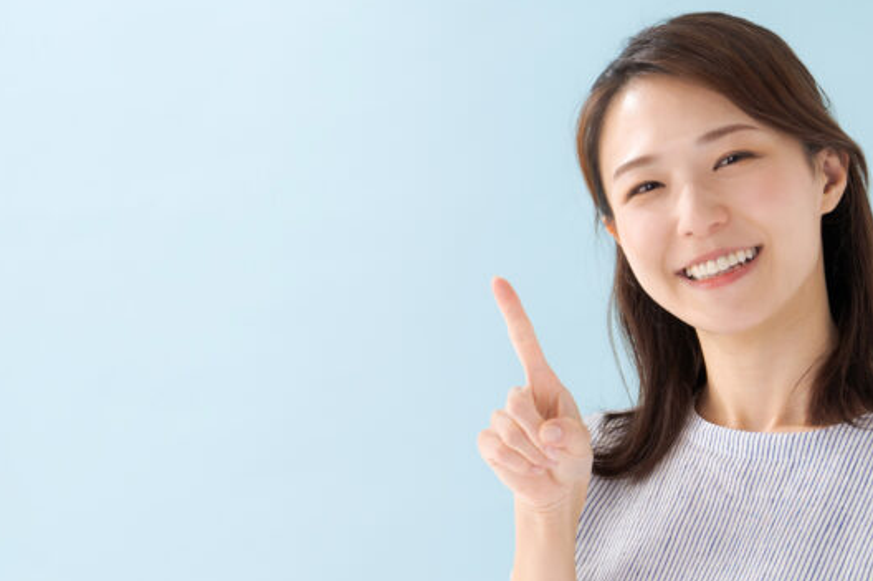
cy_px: 387
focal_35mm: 231
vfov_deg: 5.9
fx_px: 5596
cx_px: 653
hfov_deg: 8.9
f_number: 4
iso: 320
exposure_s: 1/160
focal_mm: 119
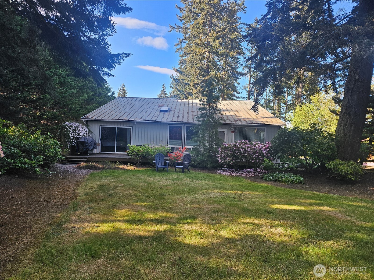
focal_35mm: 23
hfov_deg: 73.9
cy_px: 140
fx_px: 248
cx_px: 187
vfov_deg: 58.9
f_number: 1.7
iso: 20
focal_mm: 6.3
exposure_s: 1/180
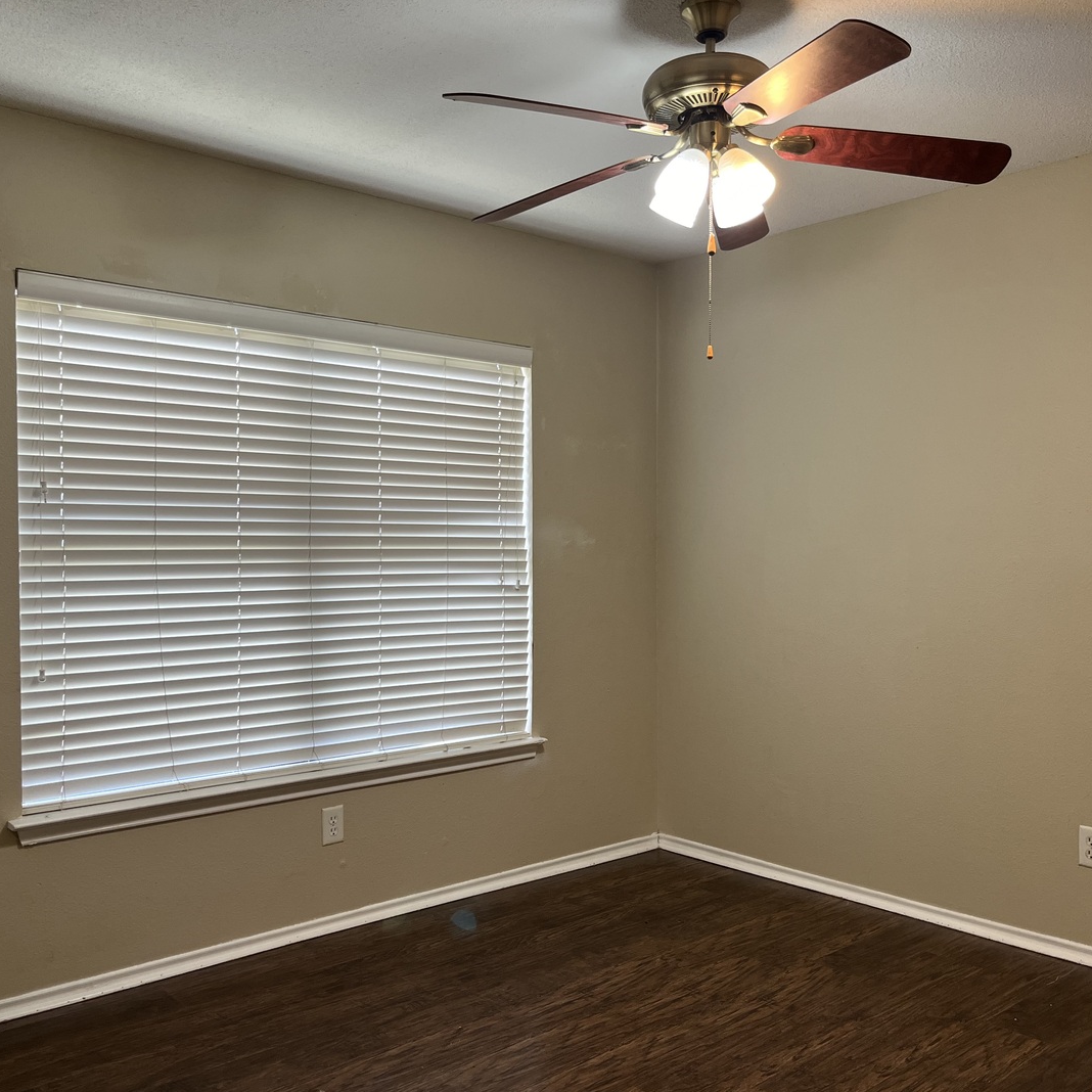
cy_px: 549
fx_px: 1106
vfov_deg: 52.5
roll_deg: -0.2
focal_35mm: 31
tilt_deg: -0.7
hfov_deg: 52.5
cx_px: 578
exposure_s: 1/120
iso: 100
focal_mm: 5.1
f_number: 1.6
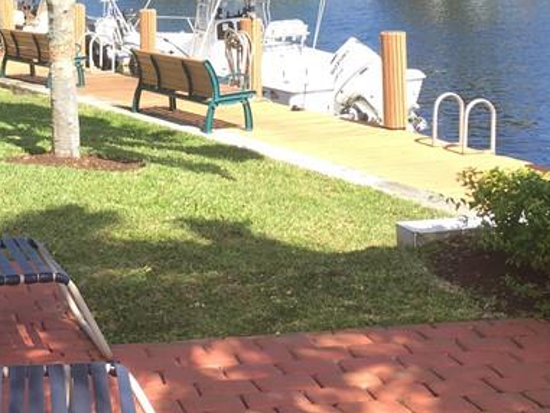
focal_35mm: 78
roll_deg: +1.3
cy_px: -26
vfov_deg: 18.3
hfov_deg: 24.7
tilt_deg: -1.3
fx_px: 1240
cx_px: 136
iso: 25
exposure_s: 1/674
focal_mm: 4.15
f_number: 2.2
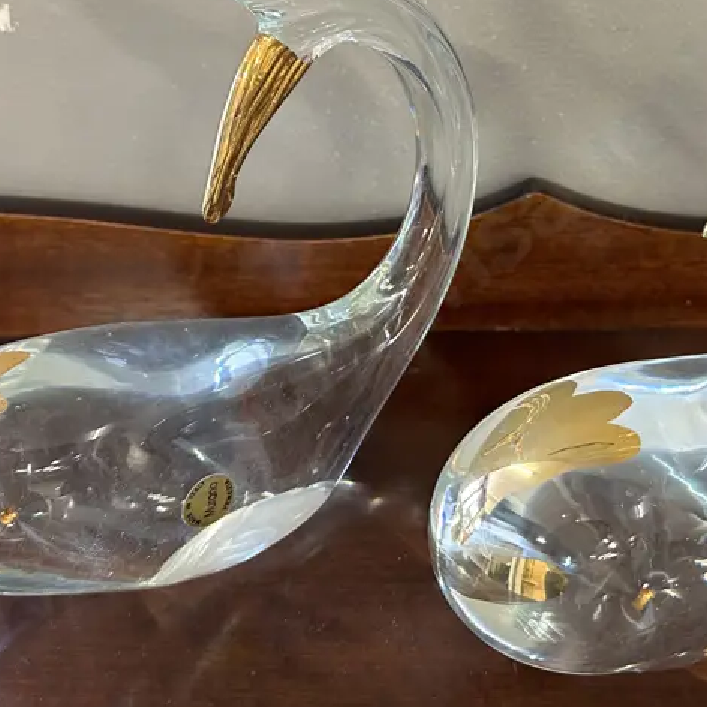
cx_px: 487
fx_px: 1063
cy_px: 250
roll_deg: -0.2
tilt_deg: -27.8
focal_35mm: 46
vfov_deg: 36.5
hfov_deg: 36.3
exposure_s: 1/50
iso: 250
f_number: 1.78
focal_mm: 6.86
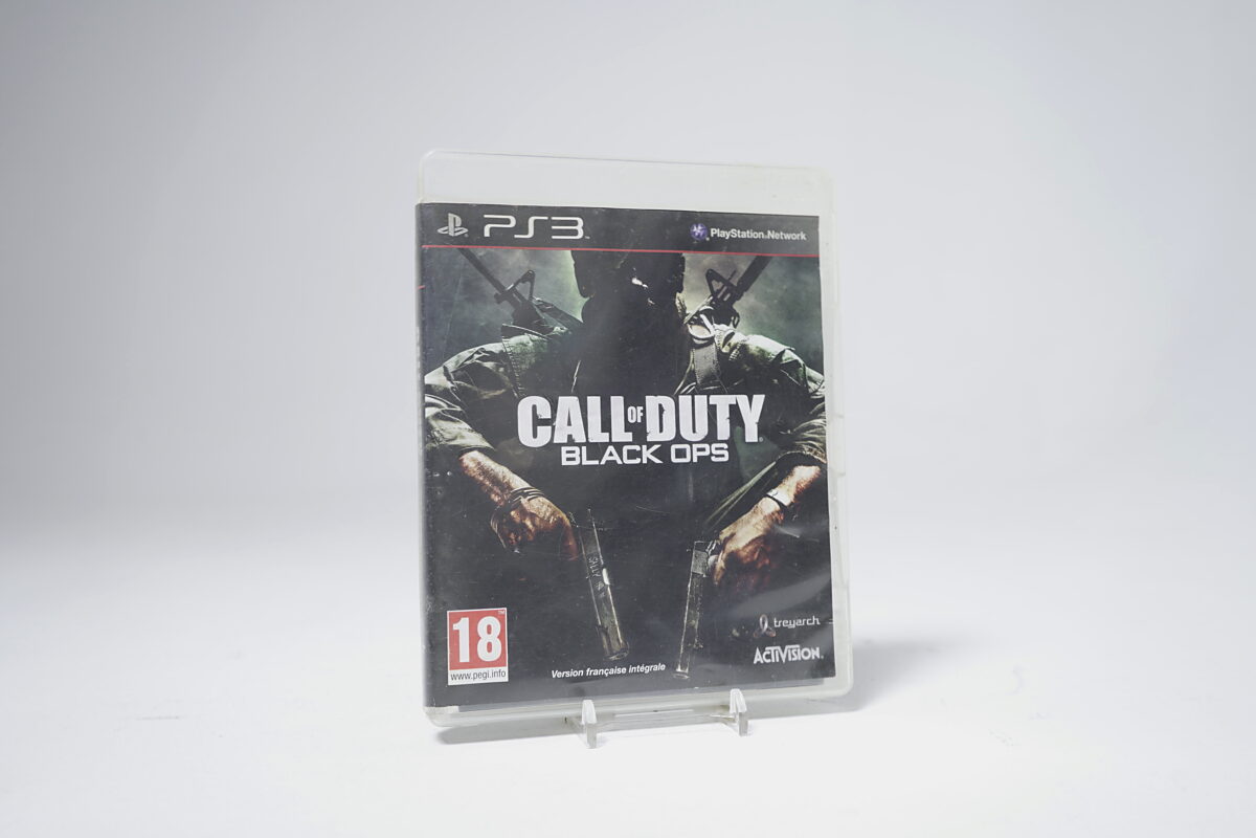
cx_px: 628
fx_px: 1151
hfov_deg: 57.2
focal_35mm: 33
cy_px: 419
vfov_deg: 40.0
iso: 125
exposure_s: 1/3
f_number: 5.6
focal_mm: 33
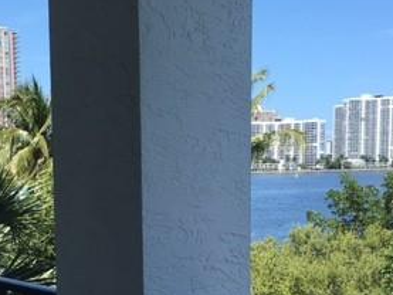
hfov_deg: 28.9
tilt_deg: -6.4
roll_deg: +1.0
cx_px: 153
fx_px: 761
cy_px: 255
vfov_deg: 21.5
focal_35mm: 67
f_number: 2.2
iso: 25
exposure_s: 1/827
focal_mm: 4.15
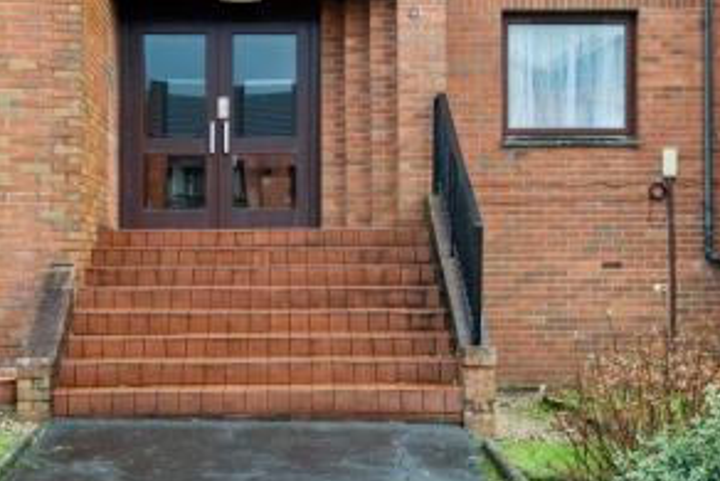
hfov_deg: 35.0
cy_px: 110
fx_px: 1141
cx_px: 306
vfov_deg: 23.5
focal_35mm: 57
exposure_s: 1/125
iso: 800
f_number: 4
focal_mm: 35
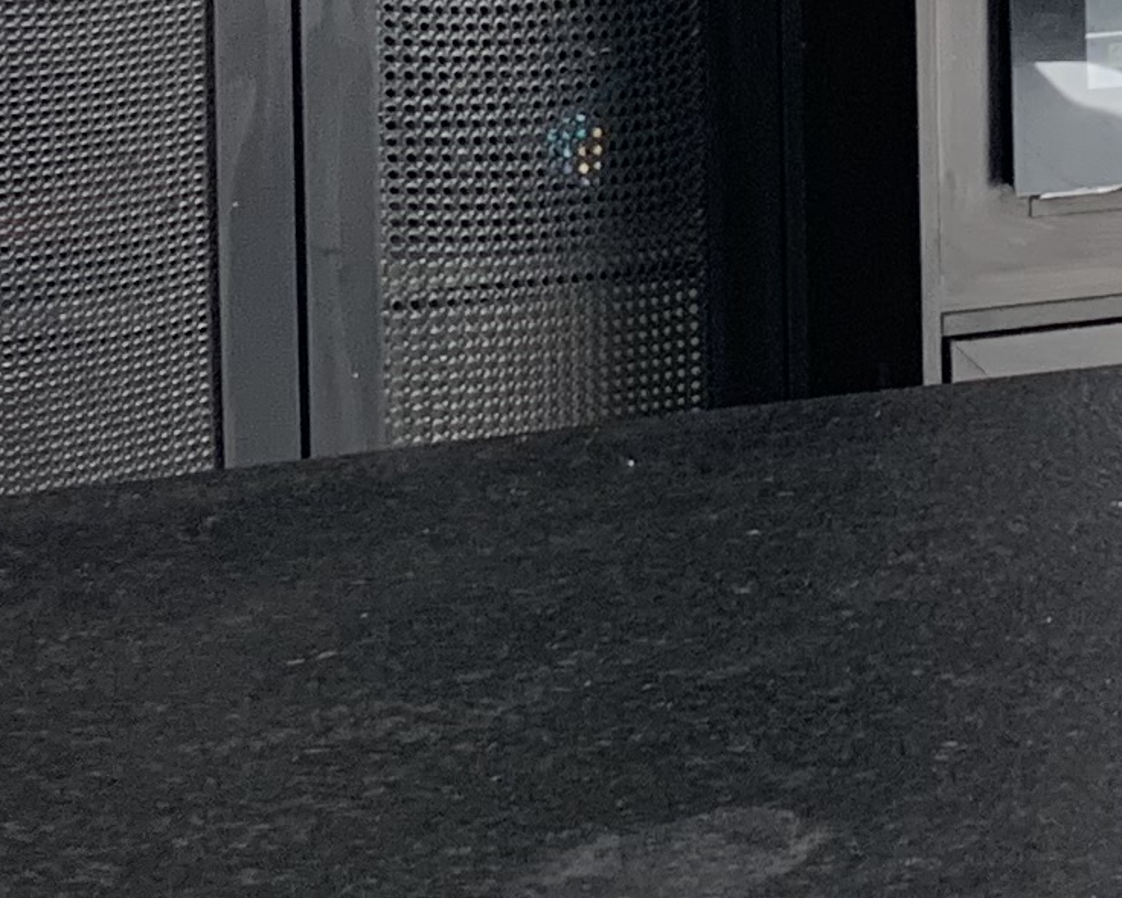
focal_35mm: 139
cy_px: -553
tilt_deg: -4.3
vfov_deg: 10.6
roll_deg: +1.9
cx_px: 733
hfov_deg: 13.8
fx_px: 4616
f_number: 1.8
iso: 100
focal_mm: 4.25
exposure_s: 1/101
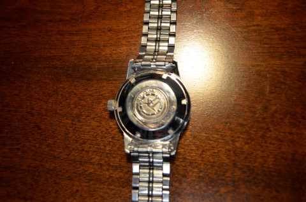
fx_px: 305
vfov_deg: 36.7
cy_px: 101
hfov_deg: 53.2
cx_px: 153
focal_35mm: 36
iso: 800
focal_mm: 24
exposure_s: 1/60
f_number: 4.5
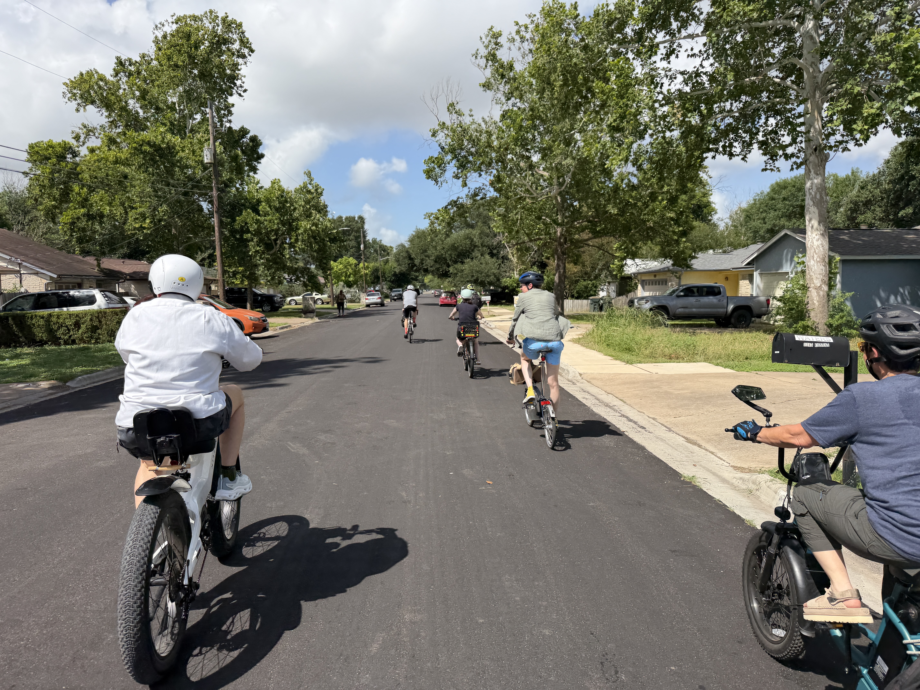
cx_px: 460
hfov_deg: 71.6
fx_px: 638
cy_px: 345
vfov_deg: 56.8
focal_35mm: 24
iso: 80
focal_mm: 6.76
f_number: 1.78
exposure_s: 1/3953
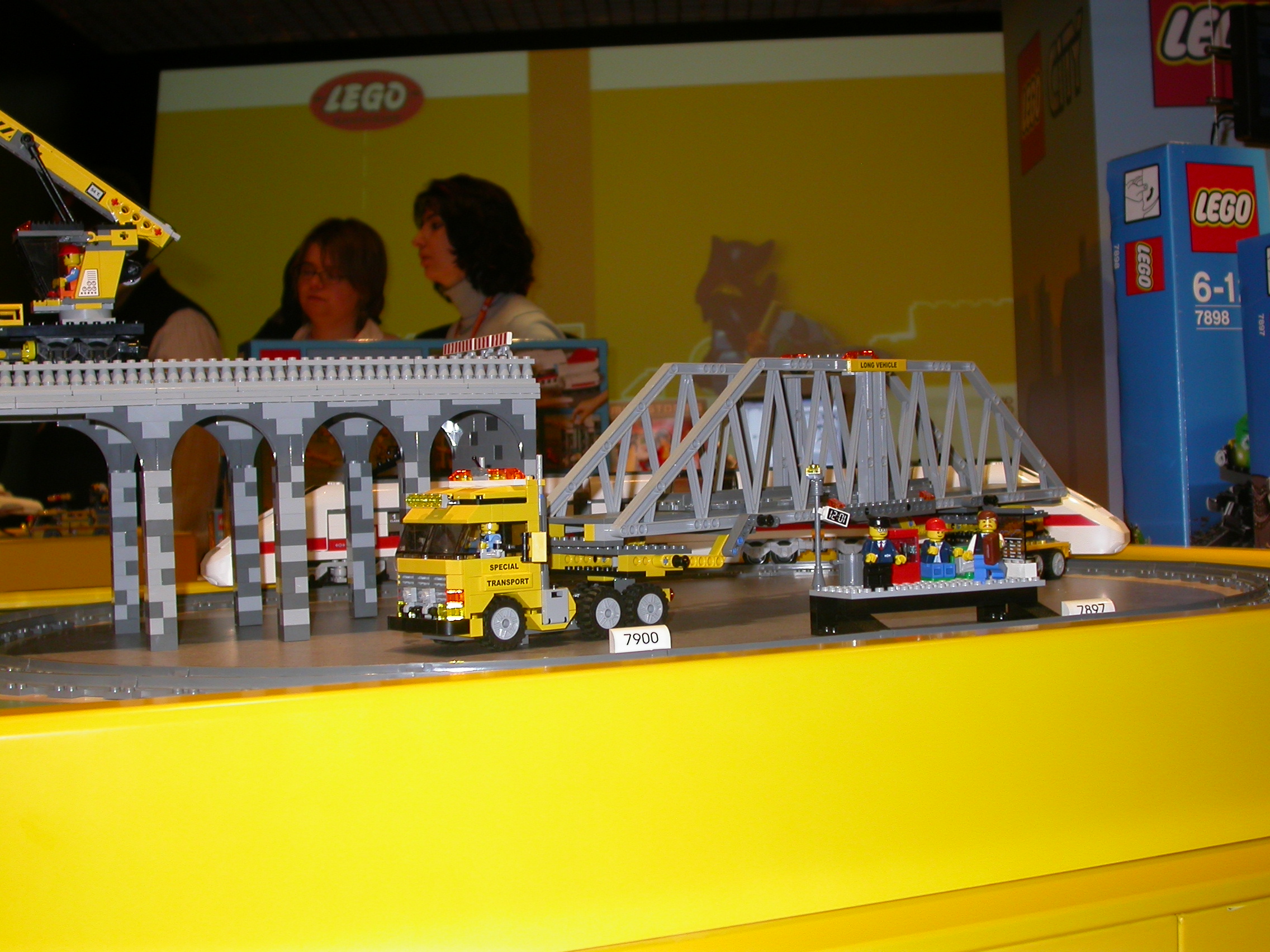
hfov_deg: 38.9
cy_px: 476
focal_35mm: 49
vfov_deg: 29.7
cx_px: 635
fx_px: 1798
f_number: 2.8
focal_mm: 10.2
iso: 100
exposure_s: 1/60
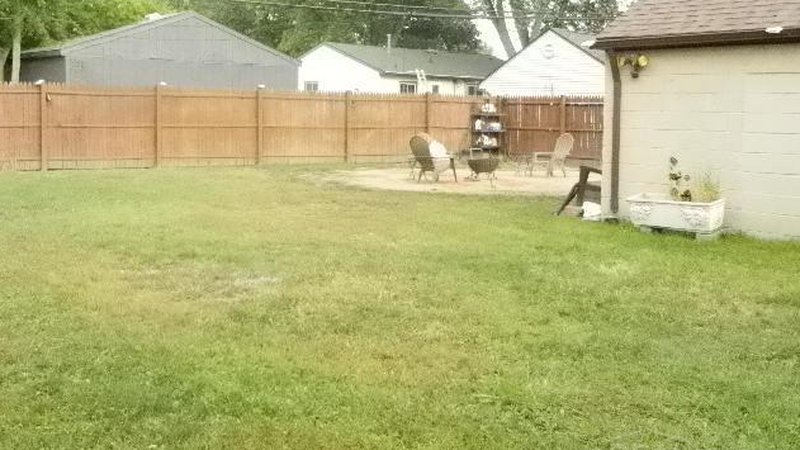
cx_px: 397
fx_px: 891
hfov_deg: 48.4
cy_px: 171
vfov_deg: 28.3
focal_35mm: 42
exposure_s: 1/1600
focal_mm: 6.9
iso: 3200
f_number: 8
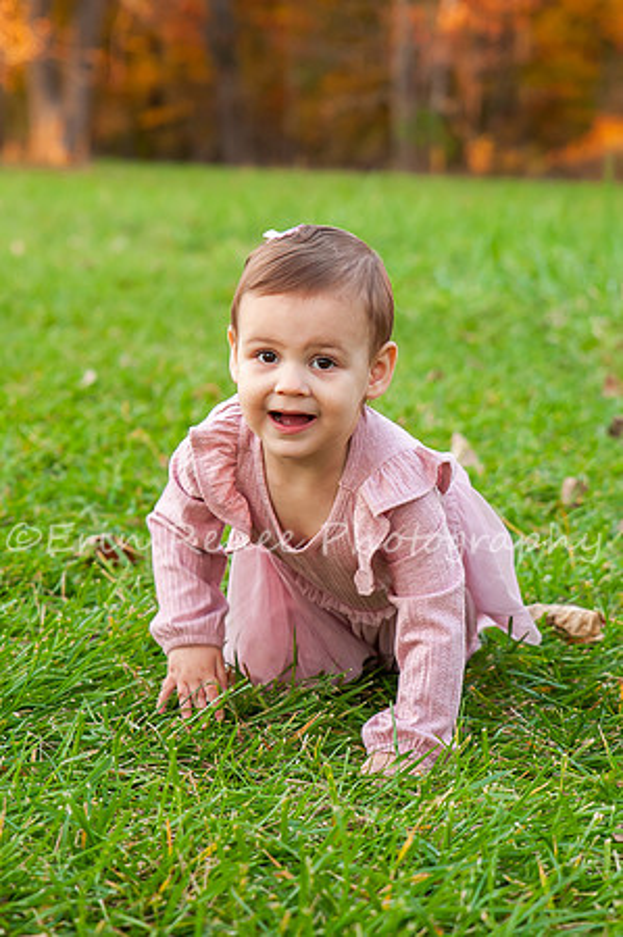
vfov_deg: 19.5
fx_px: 2735
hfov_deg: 13.0
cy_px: 468
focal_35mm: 105
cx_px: 272
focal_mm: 70
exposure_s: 1/200
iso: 640
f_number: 4.5
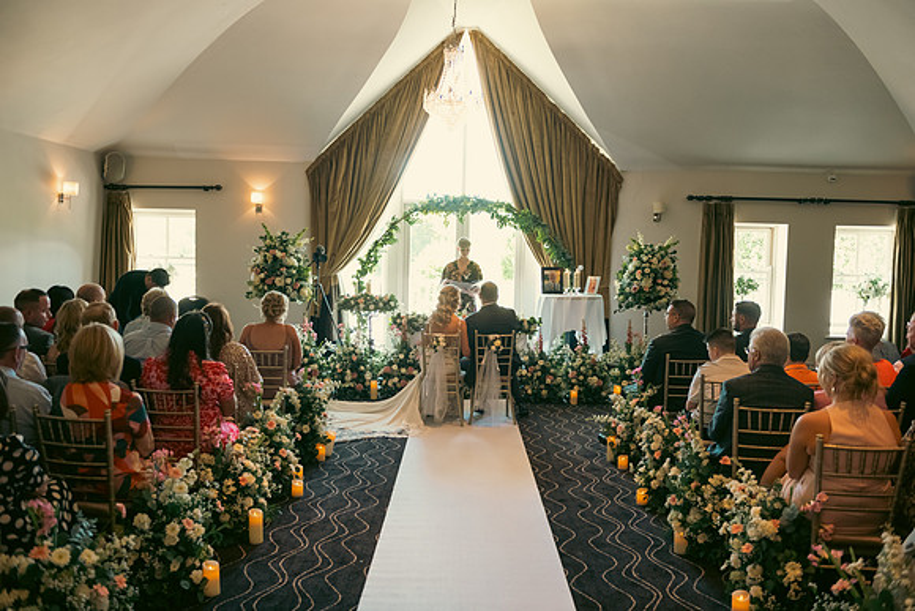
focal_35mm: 32
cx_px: 458
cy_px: 306
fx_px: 813
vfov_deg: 41.1
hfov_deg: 58.7
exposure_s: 1/160
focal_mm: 32
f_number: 3.5
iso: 1000
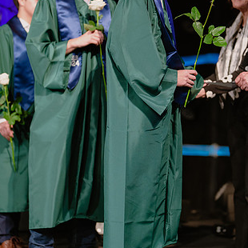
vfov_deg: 17.5
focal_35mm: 99
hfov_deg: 17.4
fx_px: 802
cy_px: 87
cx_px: 192
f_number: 1.2
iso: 640
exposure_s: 1/320
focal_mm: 50
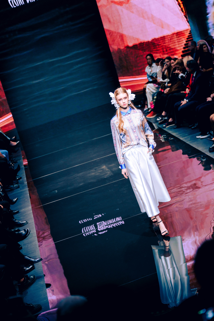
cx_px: 107
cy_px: 160
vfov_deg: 29.2
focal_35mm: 69
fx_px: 615
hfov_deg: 19.7
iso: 1250
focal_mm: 69
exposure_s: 1/250
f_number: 2.5
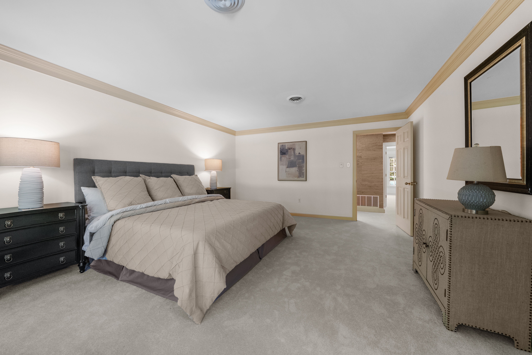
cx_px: 266
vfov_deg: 85.4
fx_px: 192
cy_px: 178
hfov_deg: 108.3
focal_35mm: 13
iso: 1250
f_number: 5.6
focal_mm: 13
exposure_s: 1/13
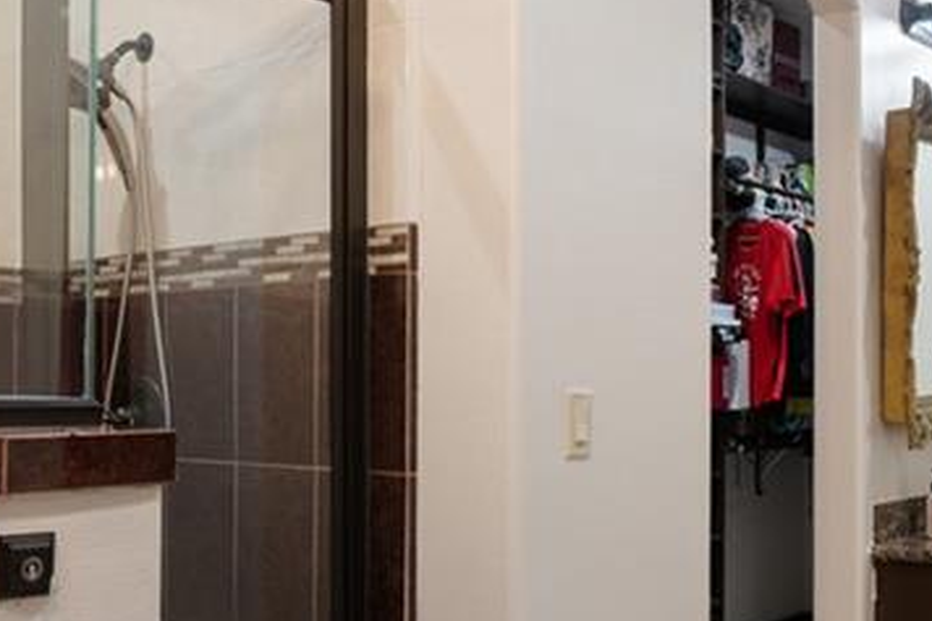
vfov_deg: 28.8
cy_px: 456
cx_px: 469
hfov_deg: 42.8
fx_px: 1190
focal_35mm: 46
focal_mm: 16
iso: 1250
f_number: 6.3
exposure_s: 1/10
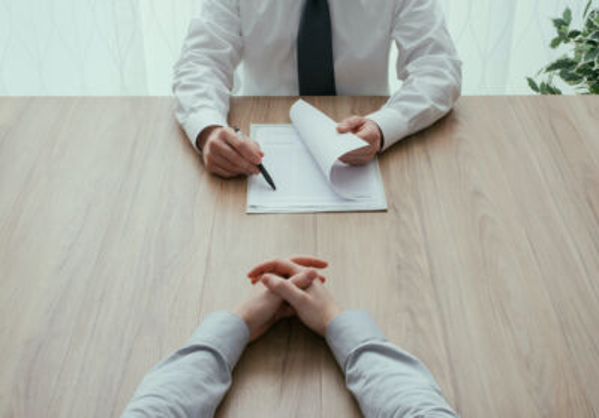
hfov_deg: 36.8
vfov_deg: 26.2
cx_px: 323
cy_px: 202
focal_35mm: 53
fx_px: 899
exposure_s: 1/125
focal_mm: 50
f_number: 11
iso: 100
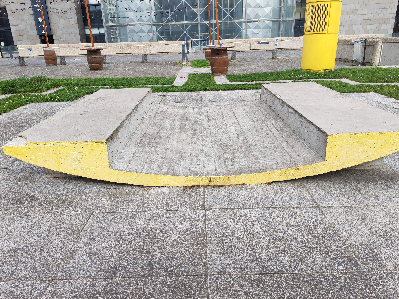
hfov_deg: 65.3
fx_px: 311
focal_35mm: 27
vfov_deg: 51.4
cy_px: 150
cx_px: 200
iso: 50
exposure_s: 1/220
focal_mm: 6.12
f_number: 1.9
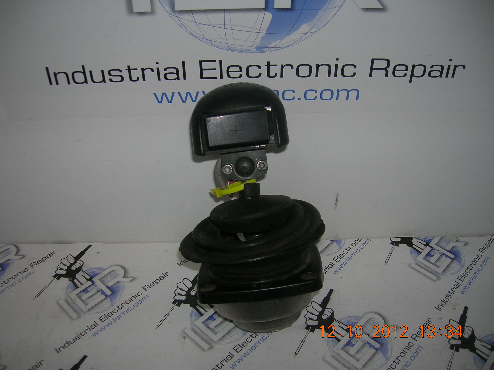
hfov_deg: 54.0
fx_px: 485
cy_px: 185
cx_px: 247
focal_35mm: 34
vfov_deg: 41.7
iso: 50
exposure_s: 1/60.1
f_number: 2.9
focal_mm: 5.7
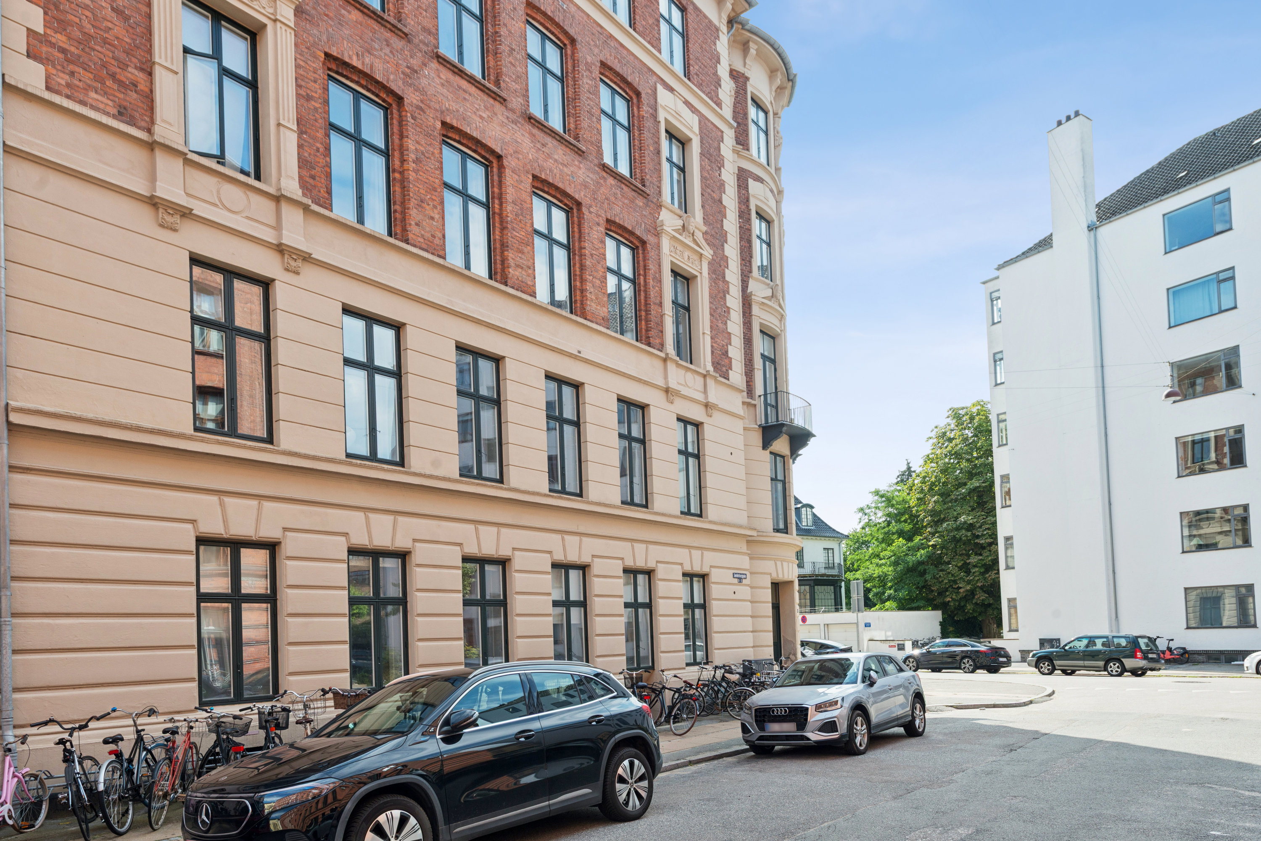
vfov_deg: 57.2
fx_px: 771
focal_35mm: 22
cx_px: 630
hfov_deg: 78.6
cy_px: 420
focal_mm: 22
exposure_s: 1/200
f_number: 10
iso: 200
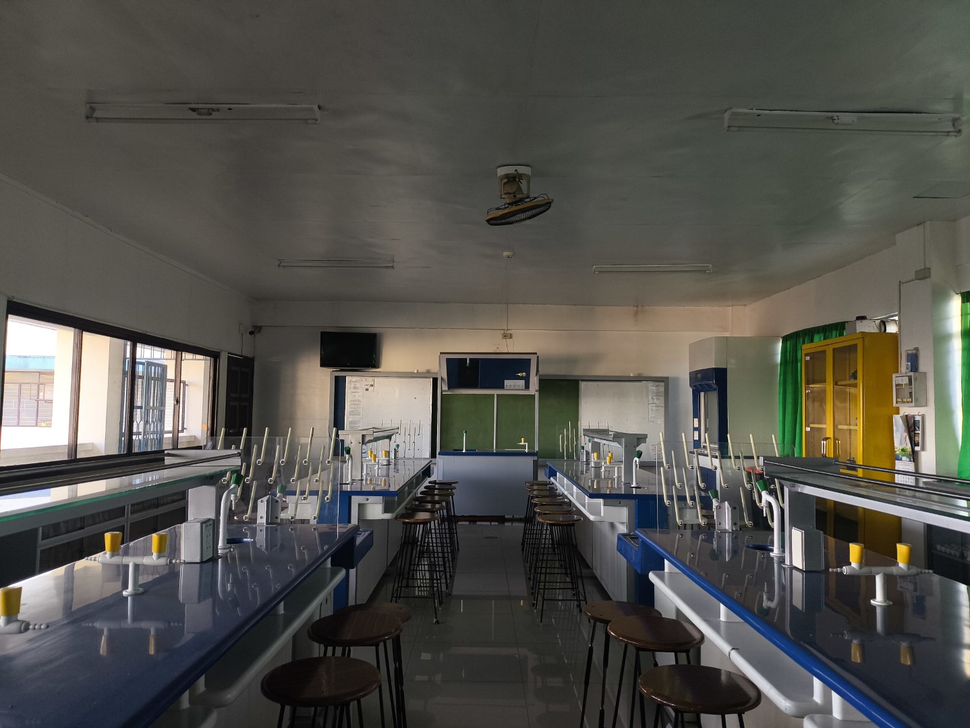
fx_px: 701
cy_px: 364
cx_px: 485
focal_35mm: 25
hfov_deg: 69.4
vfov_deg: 54.9
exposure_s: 1/60
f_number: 1.7
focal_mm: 4.71
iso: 200
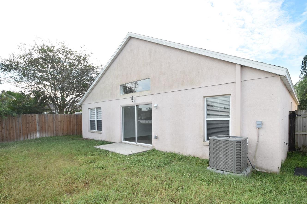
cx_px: 163
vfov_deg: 66.9
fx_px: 153
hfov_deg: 89.9
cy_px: 120
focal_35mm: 18
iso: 200
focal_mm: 10
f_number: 8
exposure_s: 1/250
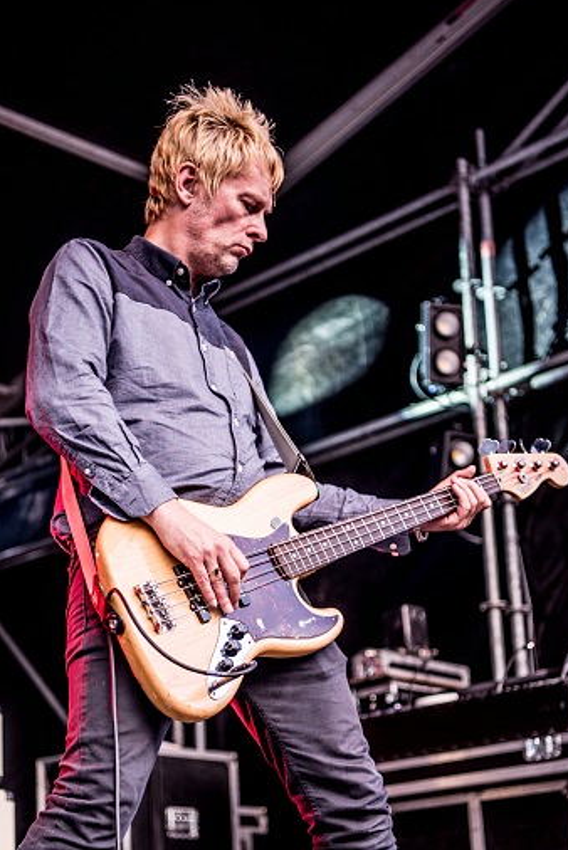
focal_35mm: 74
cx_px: 214
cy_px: 583
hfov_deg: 18.4
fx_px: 1749
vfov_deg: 27.1
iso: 125
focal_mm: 52
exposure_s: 1/100
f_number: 2.8
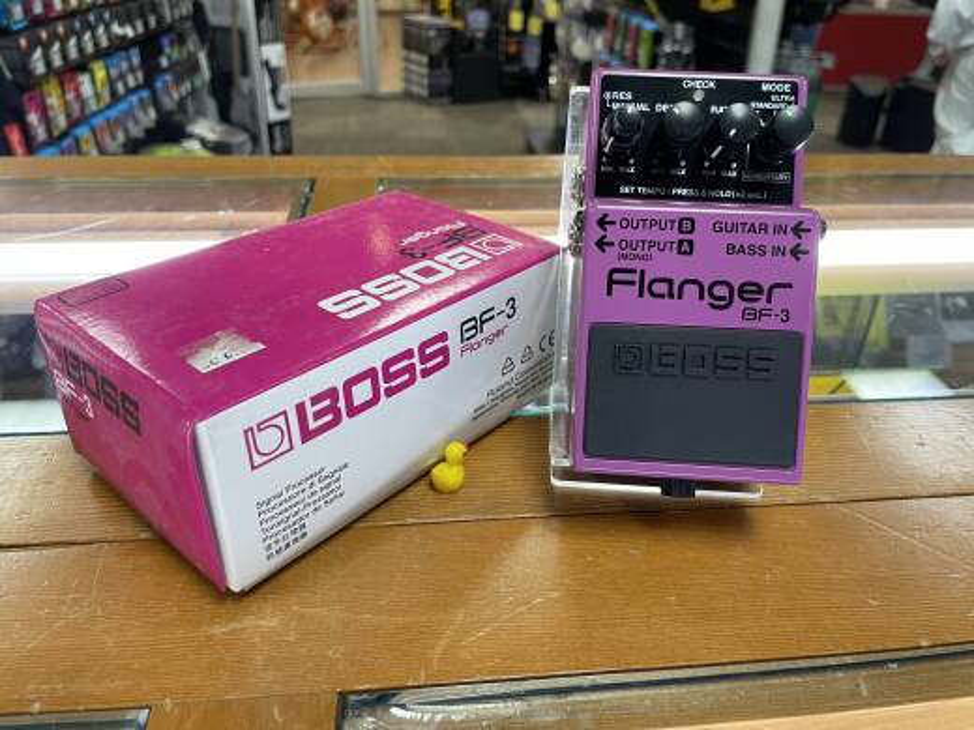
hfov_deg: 67.3
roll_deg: -1.5
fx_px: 732
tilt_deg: -29.6
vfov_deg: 53.1
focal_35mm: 26
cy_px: 365
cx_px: 487
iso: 100
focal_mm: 4.2
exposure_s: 1/60
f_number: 1.6
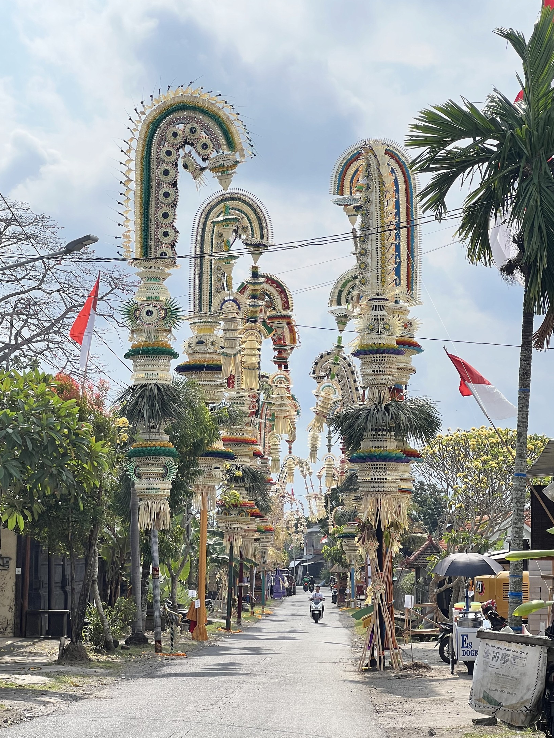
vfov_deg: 21.5
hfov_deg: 16.2
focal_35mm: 91
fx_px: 1941
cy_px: 411
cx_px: 260
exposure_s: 1/821
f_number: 2.8
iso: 32
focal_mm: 9
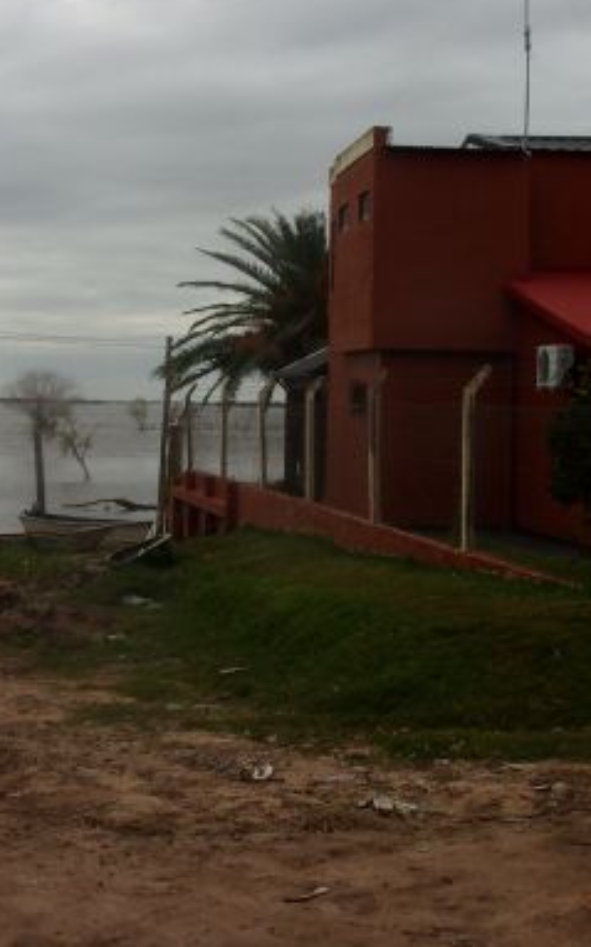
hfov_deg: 20.9
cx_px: 294
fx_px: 1600
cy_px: 368
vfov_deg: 32.9
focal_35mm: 62
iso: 80
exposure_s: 1/70
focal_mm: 5.1
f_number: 10.8
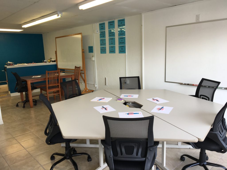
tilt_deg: -11.6
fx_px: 190
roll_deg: +0.9
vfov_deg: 48.2
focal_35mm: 29
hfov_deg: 61.7
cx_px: 114
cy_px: 85
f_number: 2.2
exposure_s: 1/60
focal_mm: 4.15
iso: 25
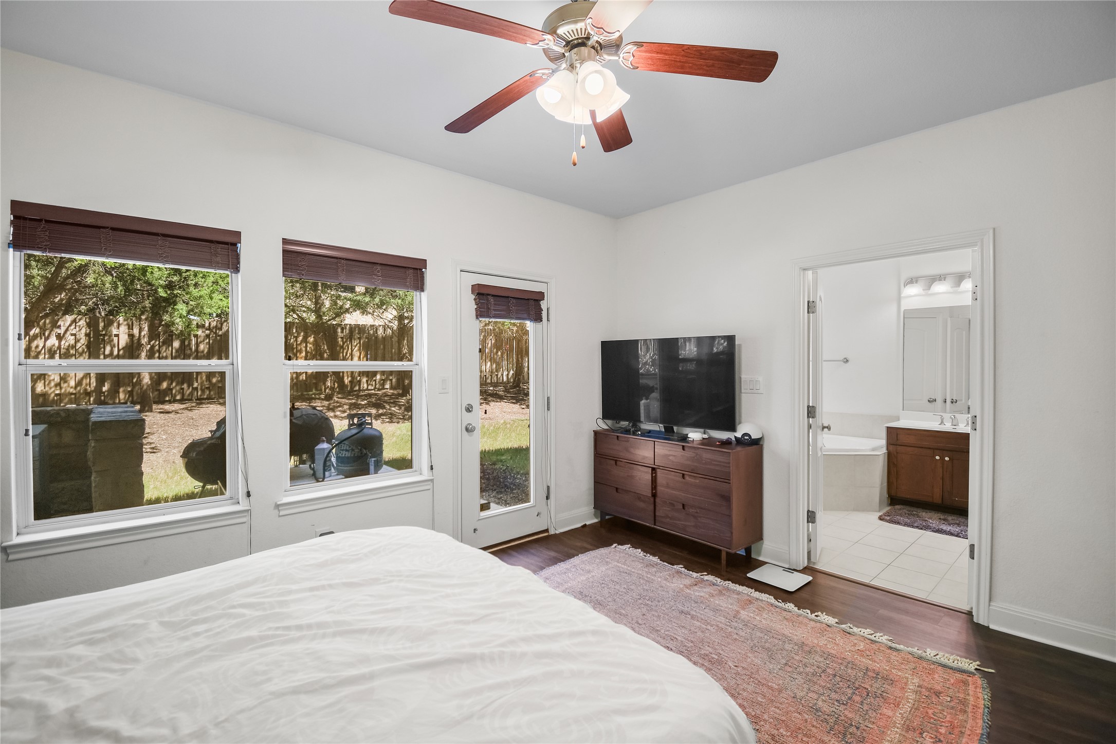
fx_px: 465
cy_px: 372
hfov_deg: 100.4
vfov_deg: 77.3
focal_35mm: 15
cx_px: 558
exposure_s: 1/15
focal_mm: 10
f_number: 4.5
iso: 320
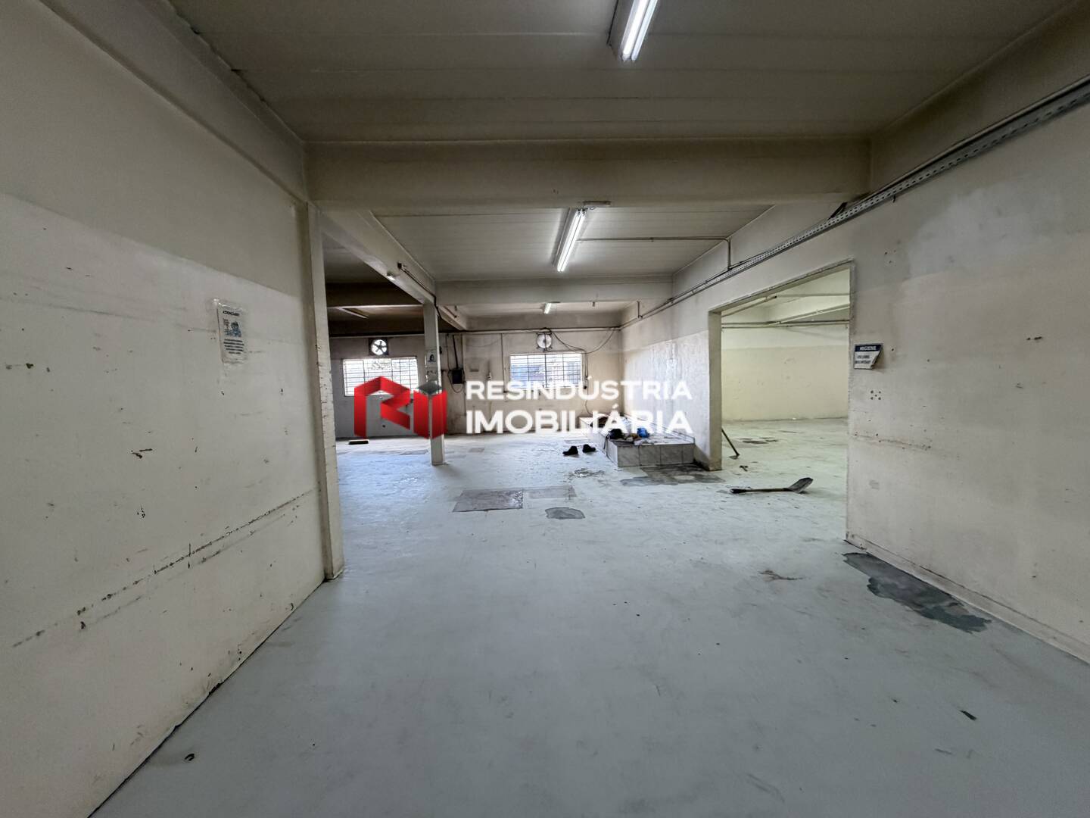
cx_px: 545
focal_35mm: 14
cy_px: 409
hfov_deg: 102.1
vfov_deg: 85.7
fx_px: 441
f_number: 2.2
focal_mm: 2.22
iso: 320
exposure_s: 1/120
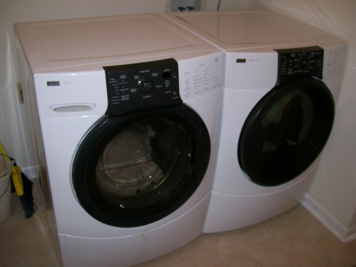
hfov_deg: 51.4
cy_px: 134
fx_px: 370
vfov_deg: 39.7
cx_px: 178
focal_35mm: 36
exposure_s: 1/64
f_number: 2.7
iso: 80
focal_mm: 6
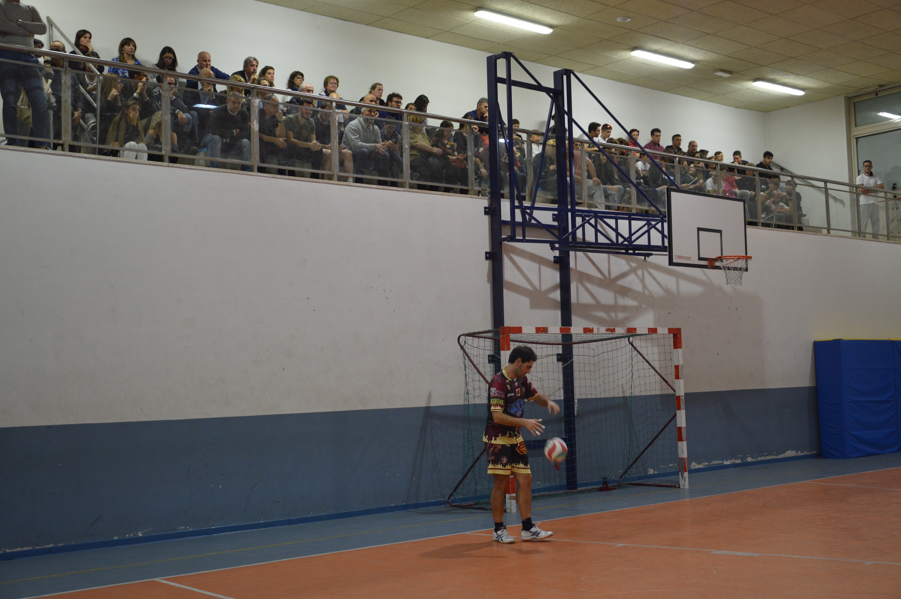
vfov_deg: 31.8
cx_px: 450
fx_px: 1050
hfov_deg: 46.4
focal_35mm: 42
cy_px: 300
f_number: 4
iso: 800
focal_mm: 28
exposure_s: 1/60
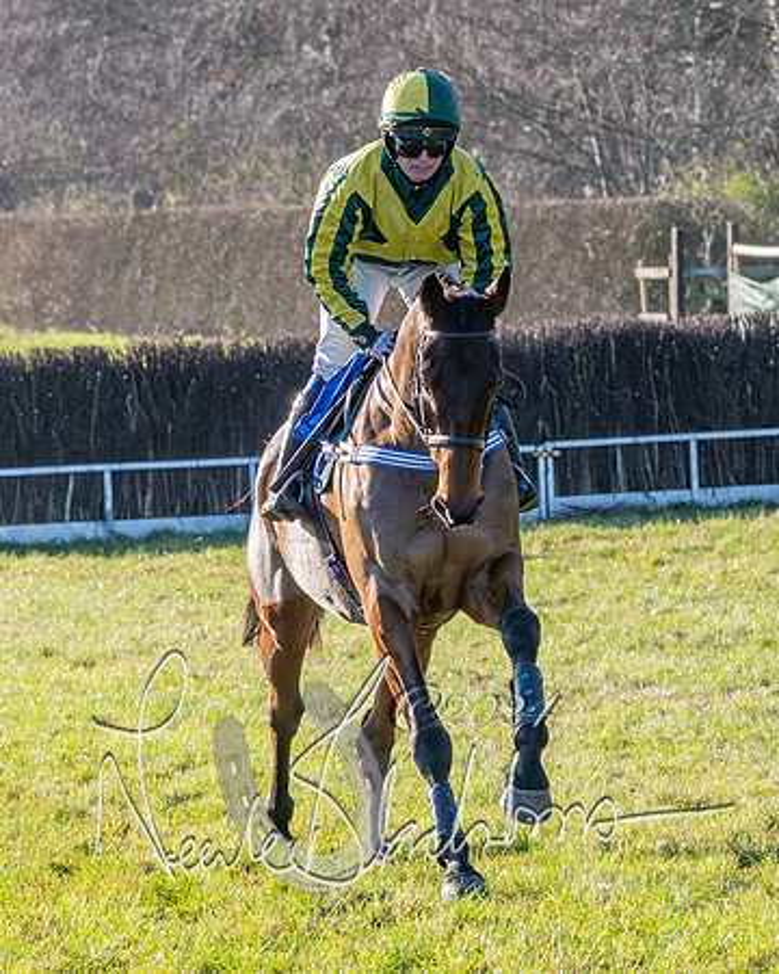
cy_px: 553
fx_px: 9650
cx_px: 341
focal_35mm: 335
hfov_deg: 4.6
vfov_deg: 5.8
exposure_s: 1/1600
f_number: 5
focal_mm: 96
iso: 400
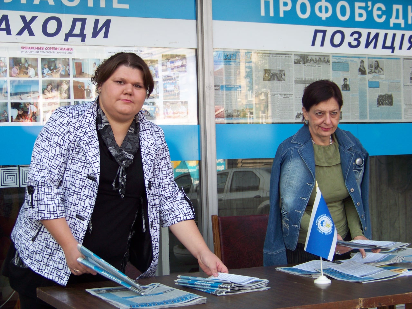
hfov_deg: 27.8
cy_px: 154
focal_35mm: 70
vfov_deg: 21.0
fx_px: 833
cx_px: 206
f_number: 3.2
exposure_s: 1/160
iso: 71
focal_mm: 11.7
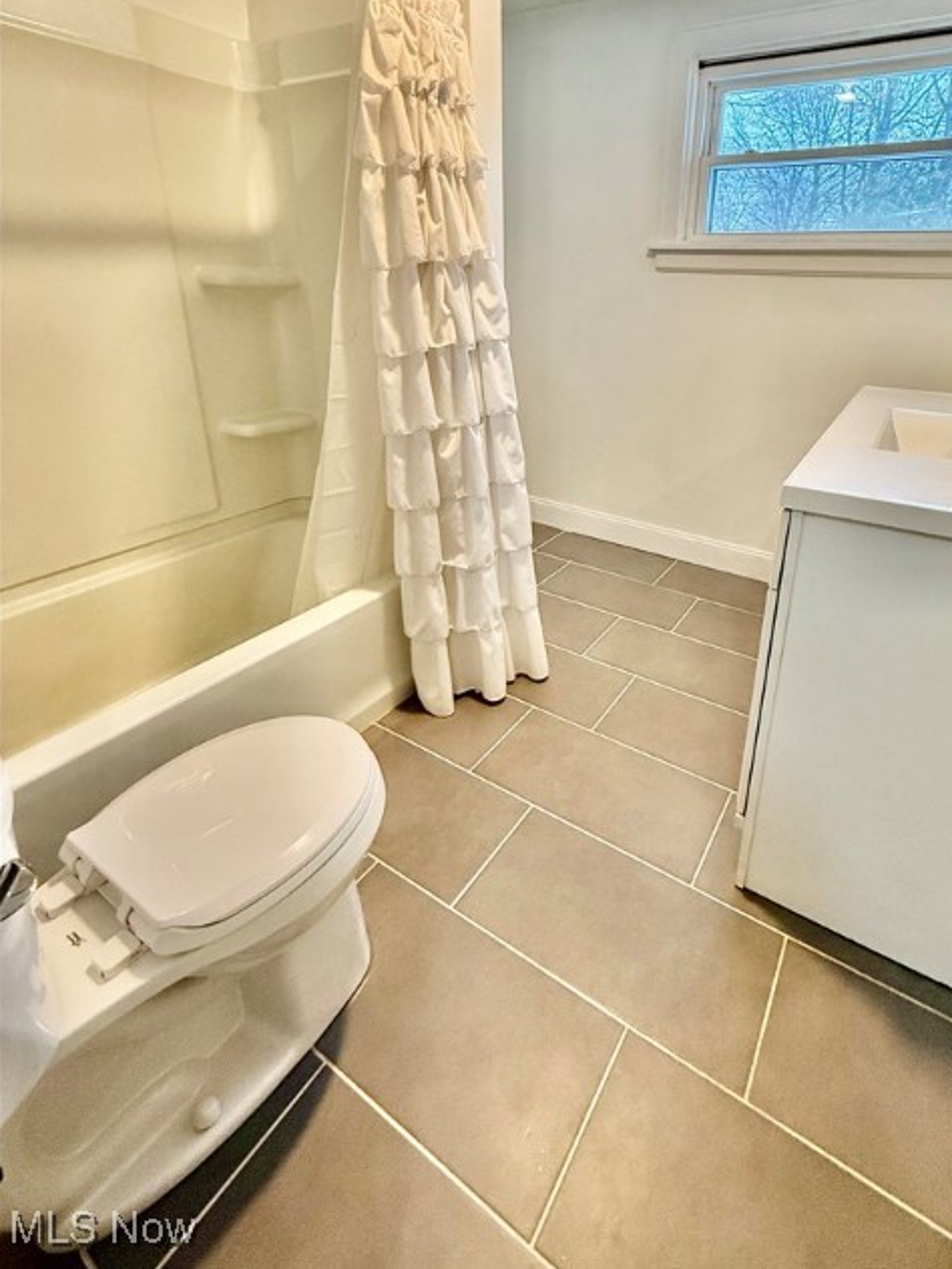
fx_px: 623
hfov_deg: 73.8
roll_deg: -1.6
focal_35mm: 17
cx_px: 576
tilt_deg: -18.1
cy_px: 502
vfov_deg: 89.8
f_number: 2.2
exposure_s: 1/120
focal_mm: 2.22
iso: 320
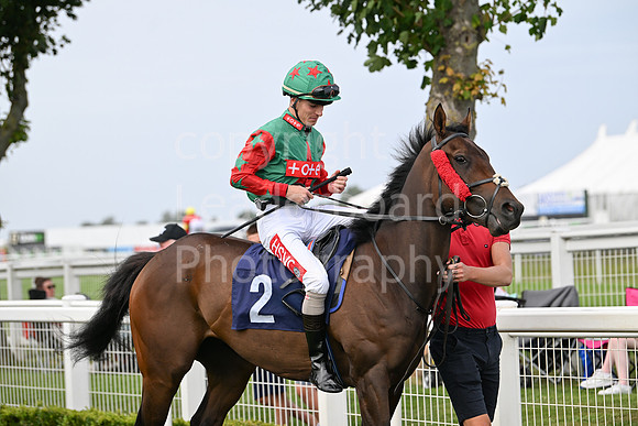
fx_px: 2659
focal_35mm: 150
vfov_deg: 9.2
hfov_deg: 13.7
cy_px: 213
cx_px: 319
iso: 400
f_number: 4.5
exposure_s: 1/2000
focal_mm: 150
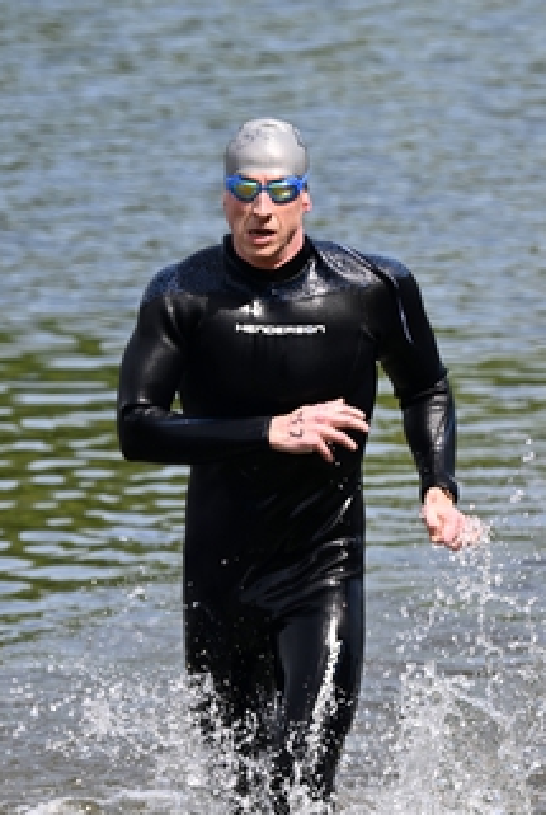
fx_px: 14353
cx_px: 128
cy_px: 564
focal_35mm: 633
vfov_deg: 3.3
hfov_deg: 2.2
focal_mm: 370
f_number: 10
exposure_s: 1/400
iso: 320
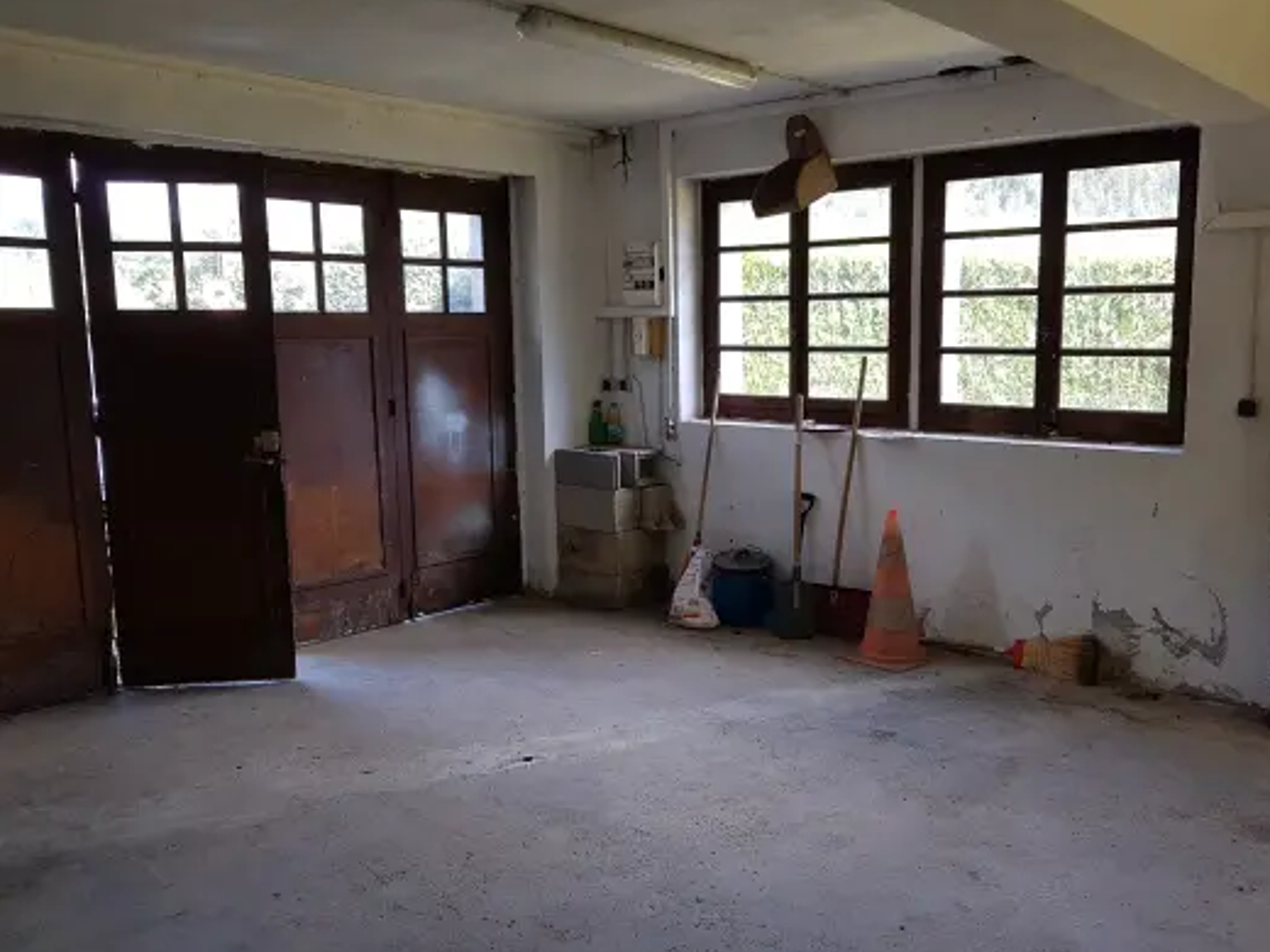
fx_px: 1101
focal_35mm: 30
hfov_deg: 59.7
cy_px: 522
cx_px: 730
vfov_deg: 46.7
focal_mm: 4.2
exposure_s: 1/100
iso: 50
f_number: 1.7
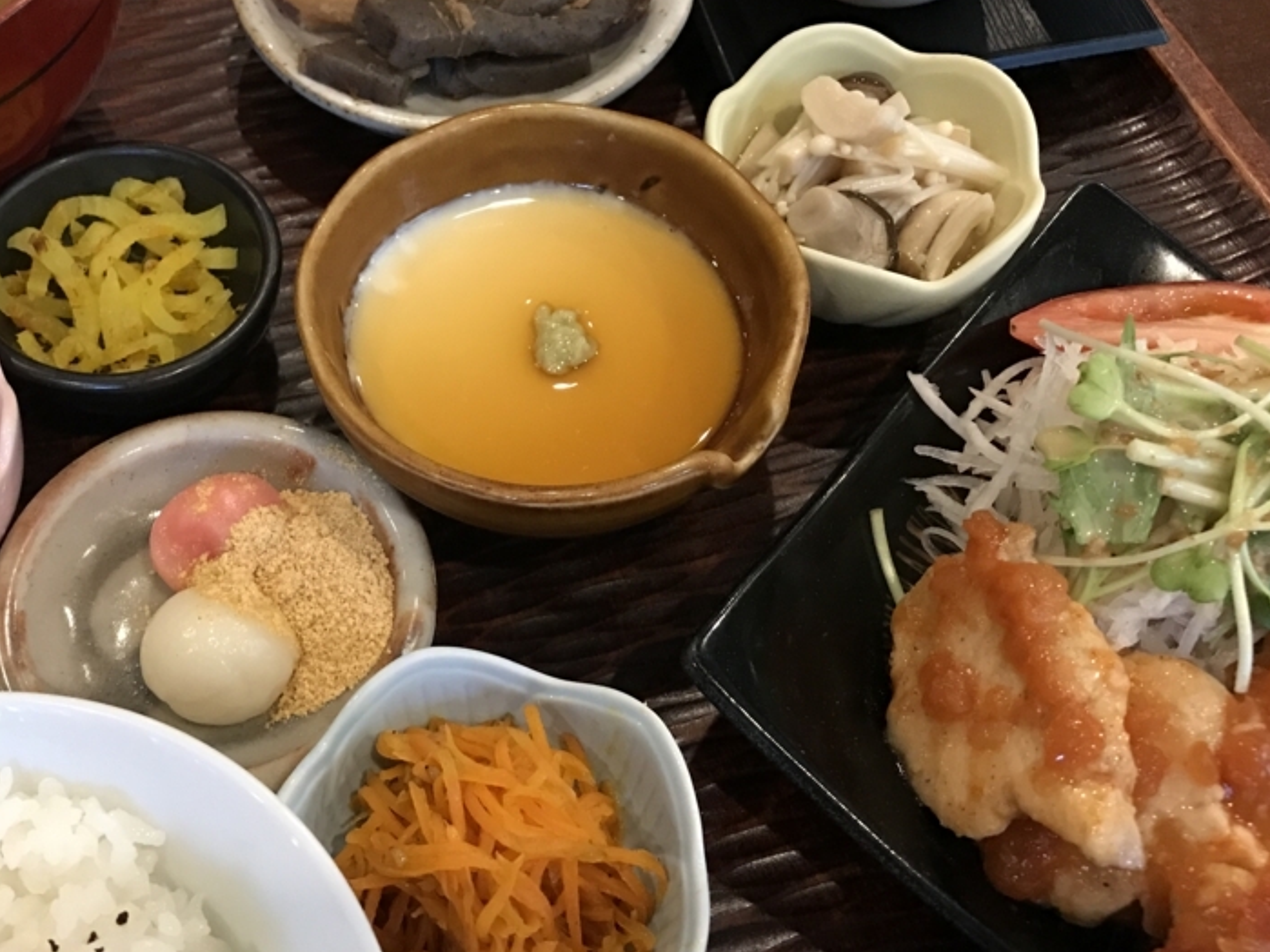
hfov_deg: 45.4
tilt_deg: -57.6
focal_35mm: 41
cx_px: 478
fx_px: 1504
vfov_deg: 35.1
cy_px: 478
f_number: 1.8
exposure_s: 1/15
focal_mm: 3.99
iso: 100
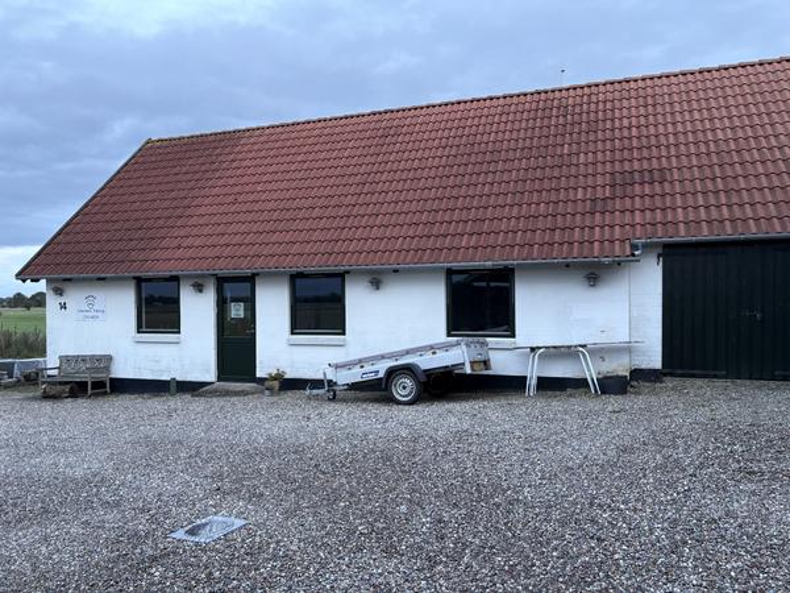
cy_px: 296
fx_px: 593
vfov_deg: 53.1
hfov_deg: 67.3
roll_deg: +1.5
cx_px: 395
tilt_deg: -0.7
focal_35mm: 26
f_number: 1.6
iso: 125
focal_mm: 5.96
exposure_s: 1/62
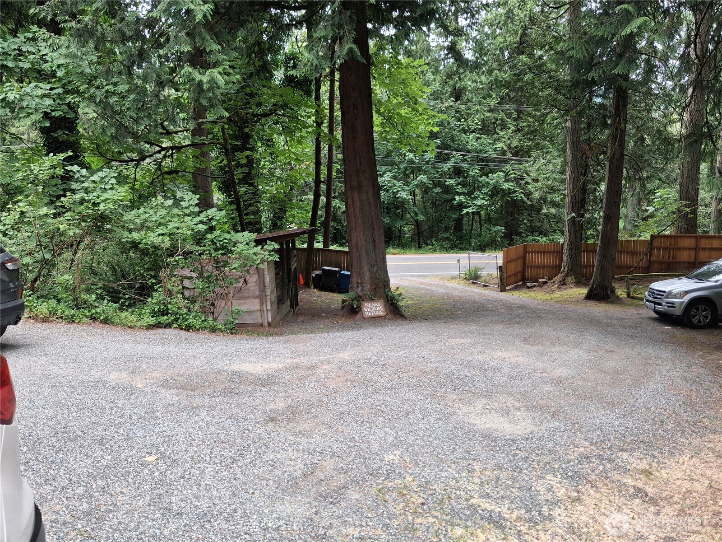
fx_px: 563
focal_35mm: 27
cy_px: 271
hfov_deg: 65.3
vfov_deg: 51.4
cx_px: 361
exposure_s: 1/120
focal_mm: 4
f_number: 1.8
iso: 125
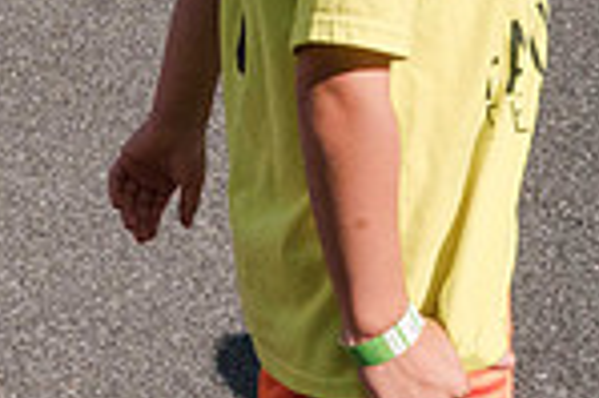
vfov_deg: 9.3
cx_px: -360
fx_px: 2410
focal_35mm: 145
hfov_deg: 13.2
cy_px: -131
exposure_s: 1/6400
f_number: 16
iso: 6400
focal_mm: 35
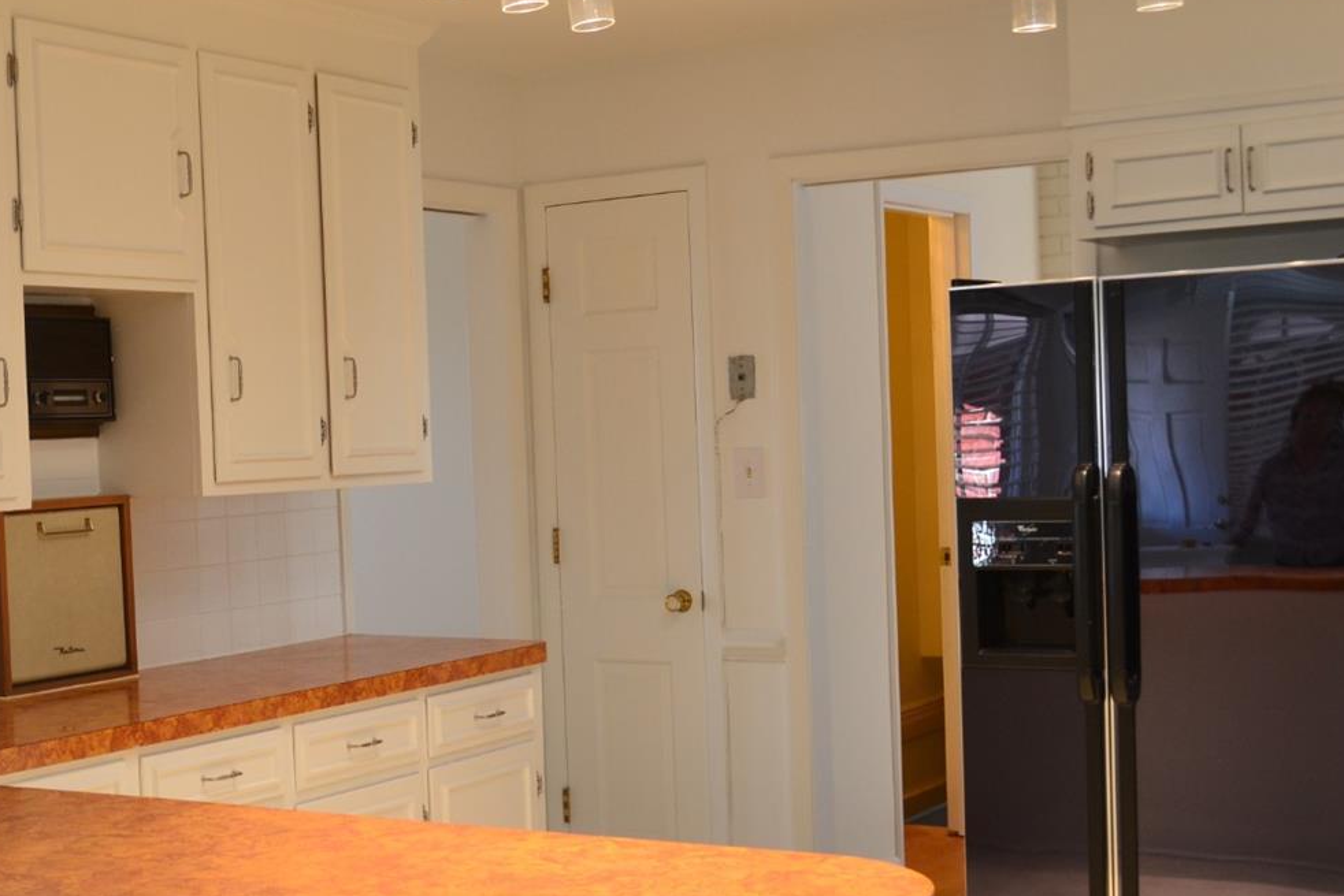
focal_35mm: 55
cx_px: 350
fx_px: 2053
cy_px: 491
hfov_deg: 35.5
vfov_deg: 24.6
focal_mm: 24
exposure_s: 1/25
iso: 400
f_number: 7.1
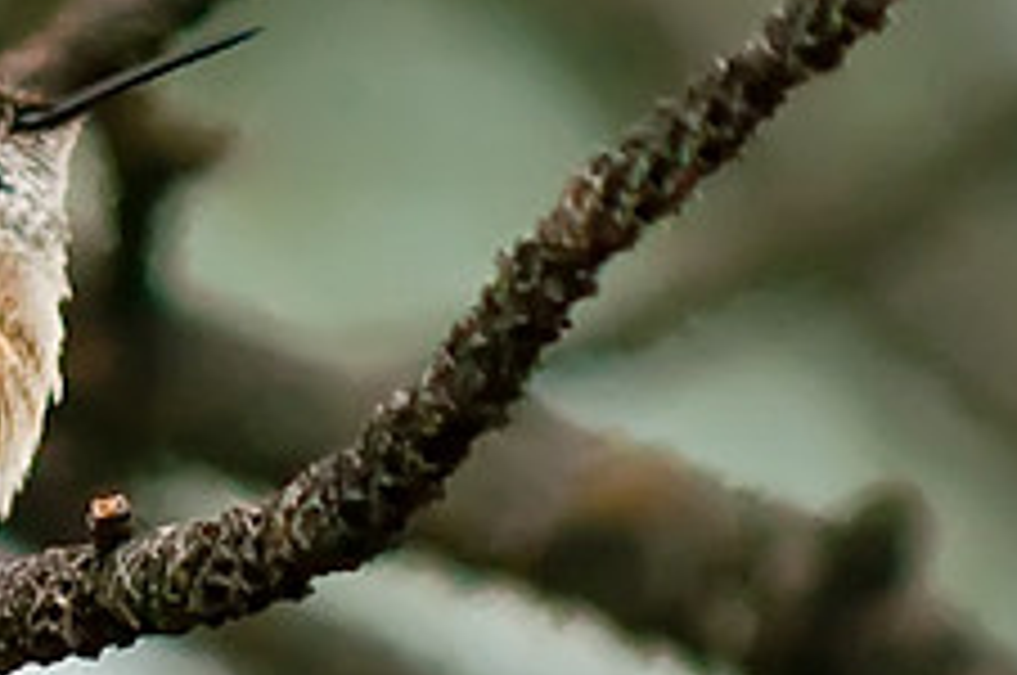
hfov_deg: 2.7
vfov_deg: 1.8
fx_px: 21721
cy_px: 448
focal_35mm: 770
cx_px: 248
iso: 400
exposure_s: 1/250
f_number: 2.8
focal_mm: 200
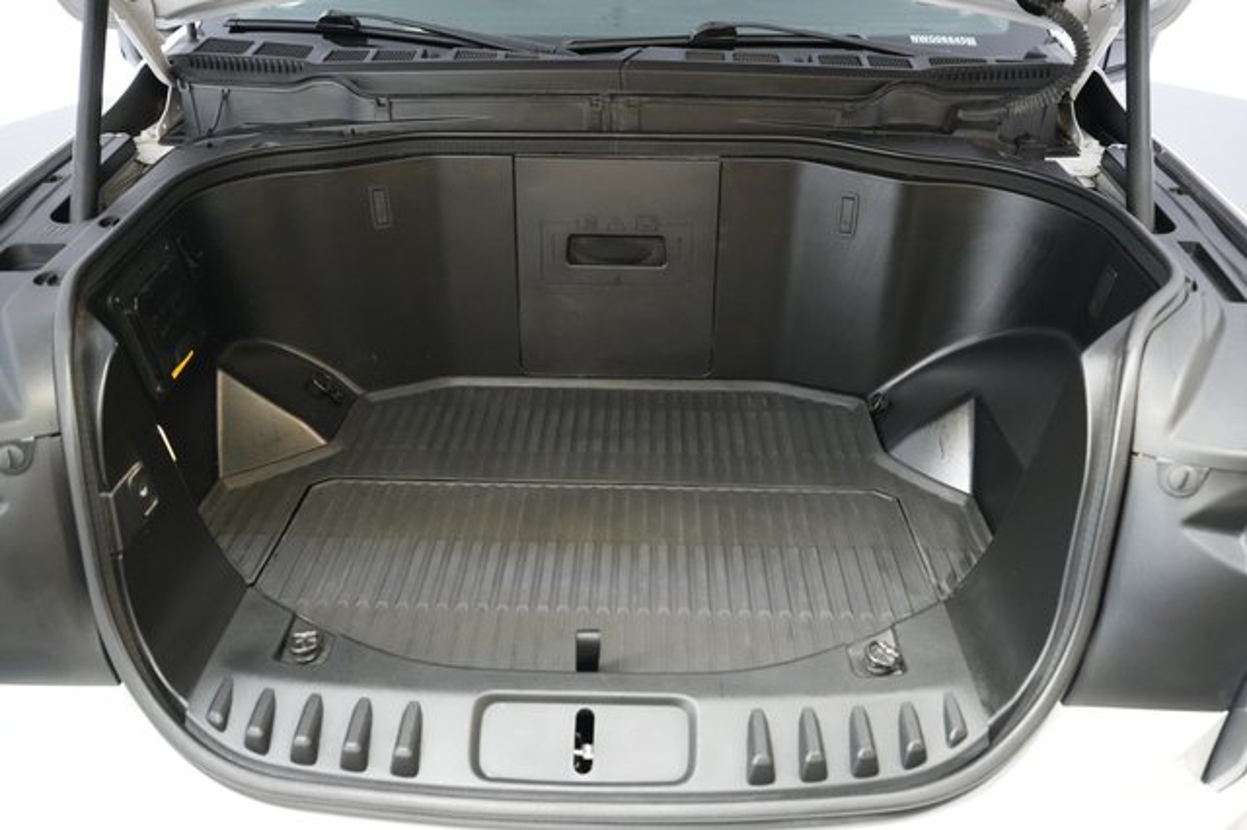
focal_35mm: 28
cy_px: 415
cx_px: 624
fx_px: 969
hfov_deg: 65.5
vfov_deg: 46.4
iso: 8000
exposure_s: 1/160
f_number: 2.8
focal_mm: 28
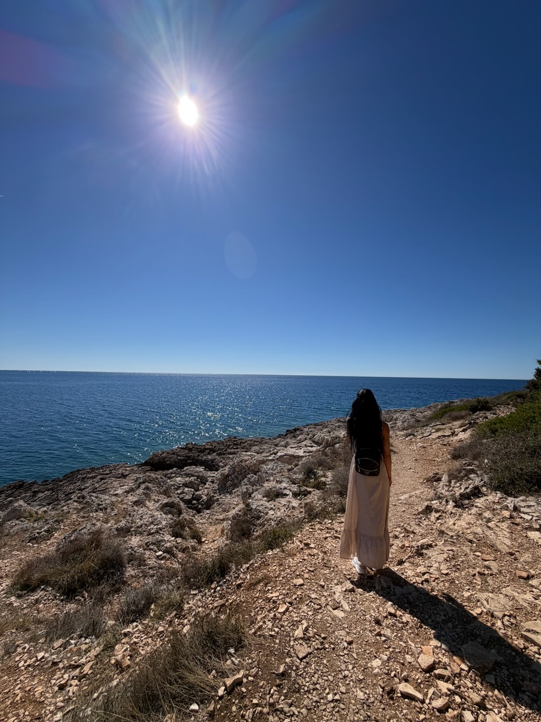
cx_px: 270
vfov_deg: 102.1
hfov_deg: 85.7
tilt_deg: +3.6
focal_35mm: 14
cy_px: 361
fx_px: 292
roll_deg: -1.1
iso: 25
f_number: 2.2
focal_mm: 2.22
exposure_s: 1/1698
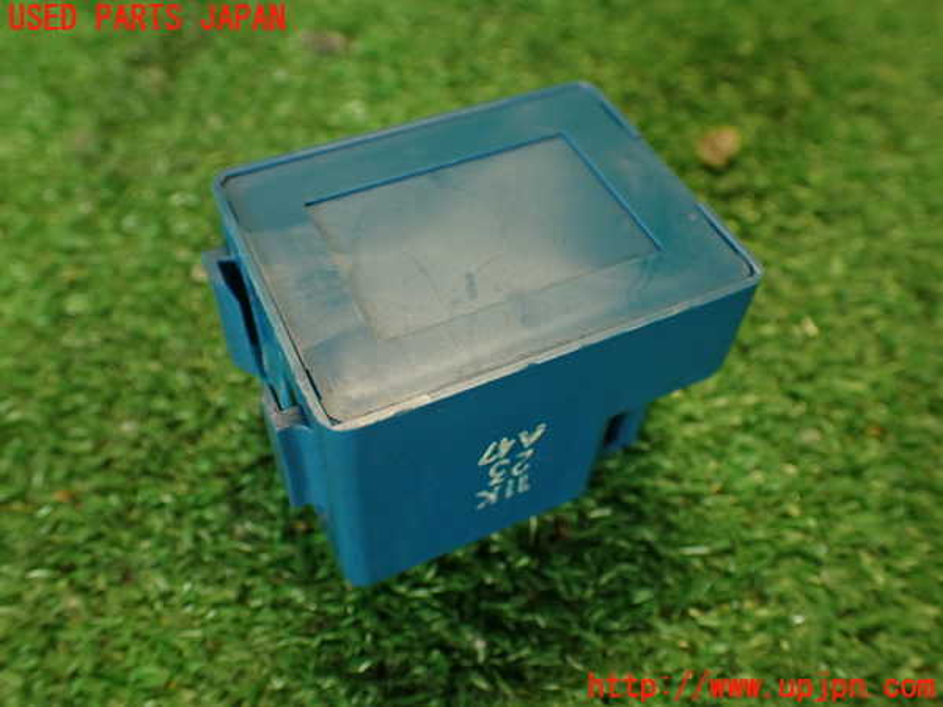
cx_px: 472
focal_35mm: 32
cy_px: 354
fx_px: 872
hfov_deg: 56.8
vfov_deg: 44.2
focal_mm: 5.79
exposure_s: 1/30
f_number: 2.4
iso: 250
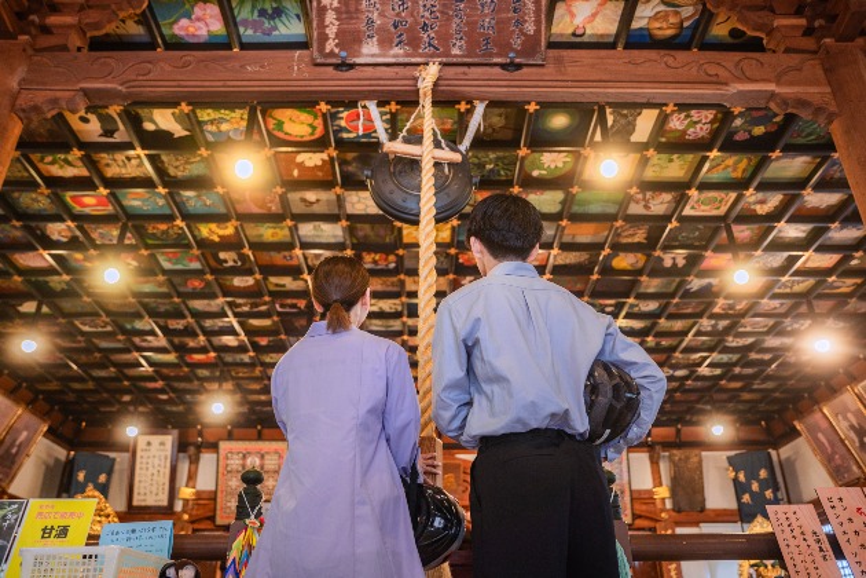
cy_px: 289
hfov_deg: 63.7
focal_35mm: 29
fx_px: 698
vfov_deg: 45.0
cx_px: 433
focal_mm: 29
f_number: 2.8
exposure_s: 1/125
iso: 1250
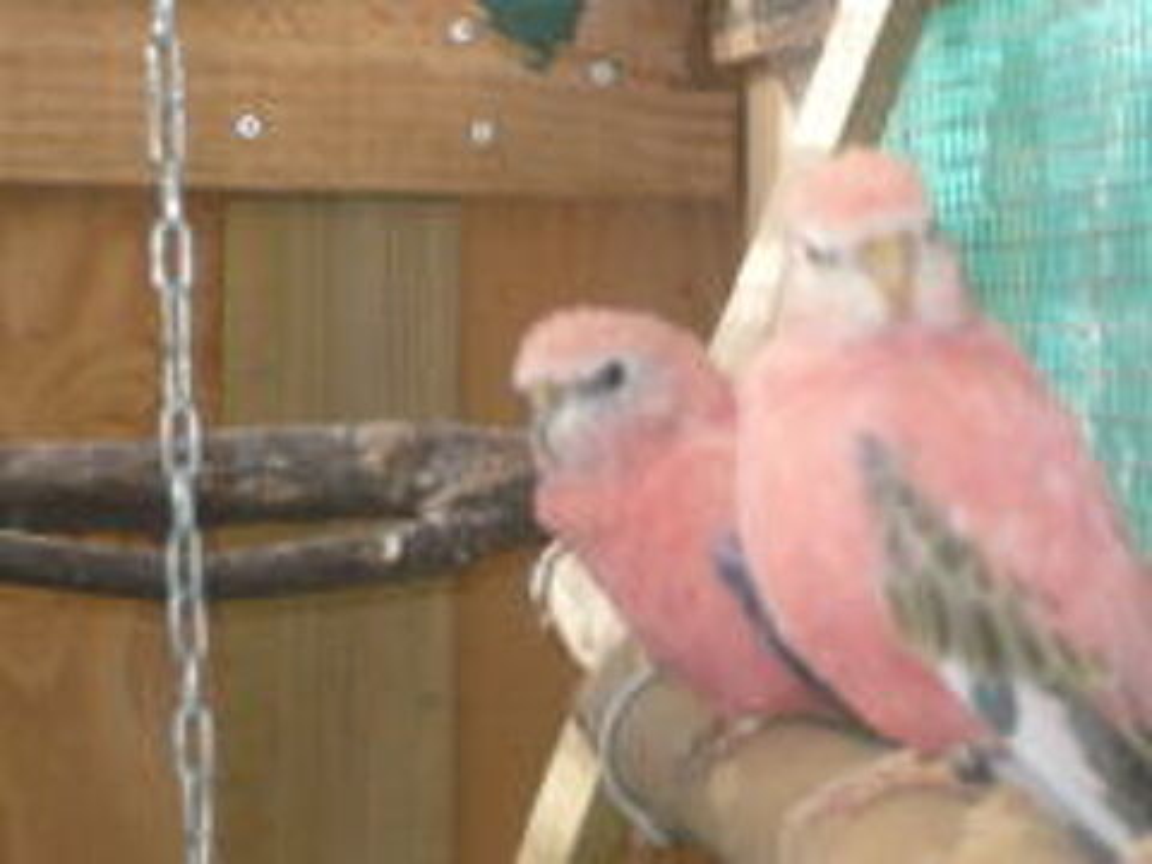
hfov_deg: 12.4
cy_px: 432
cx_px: 576
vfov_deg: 9.3
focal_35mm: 159
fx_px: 5291
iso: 125
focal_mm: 17.4
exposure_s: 1/30
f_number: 5
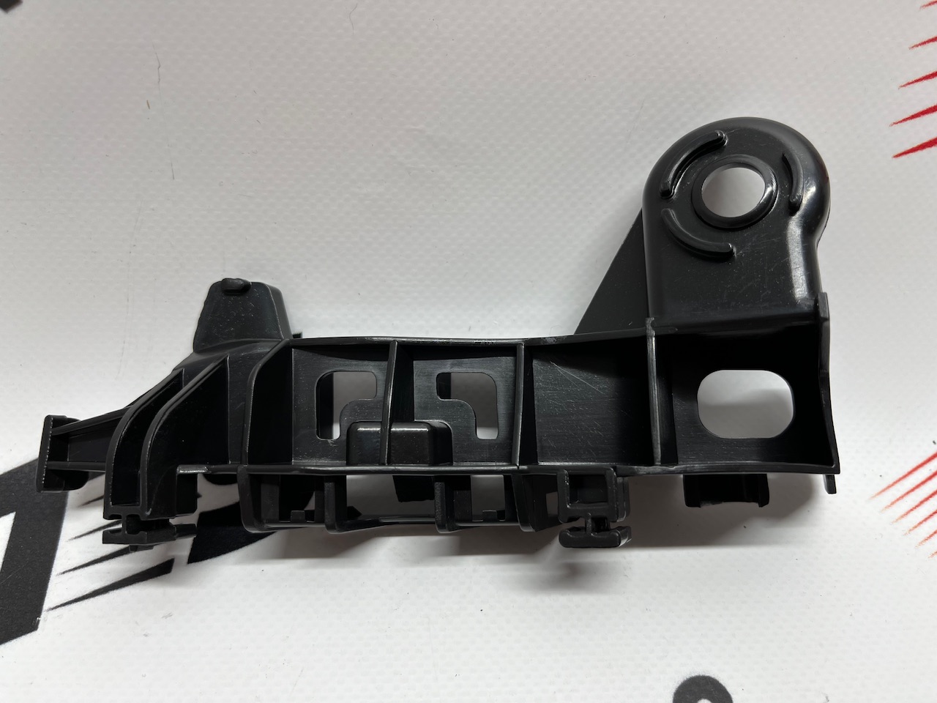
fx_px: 704
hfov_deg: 67.3
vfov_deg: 53.1
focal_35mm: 26
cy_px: 352
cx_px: 468
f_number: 1.6
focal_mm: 5.1
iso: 50
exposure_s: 1/100
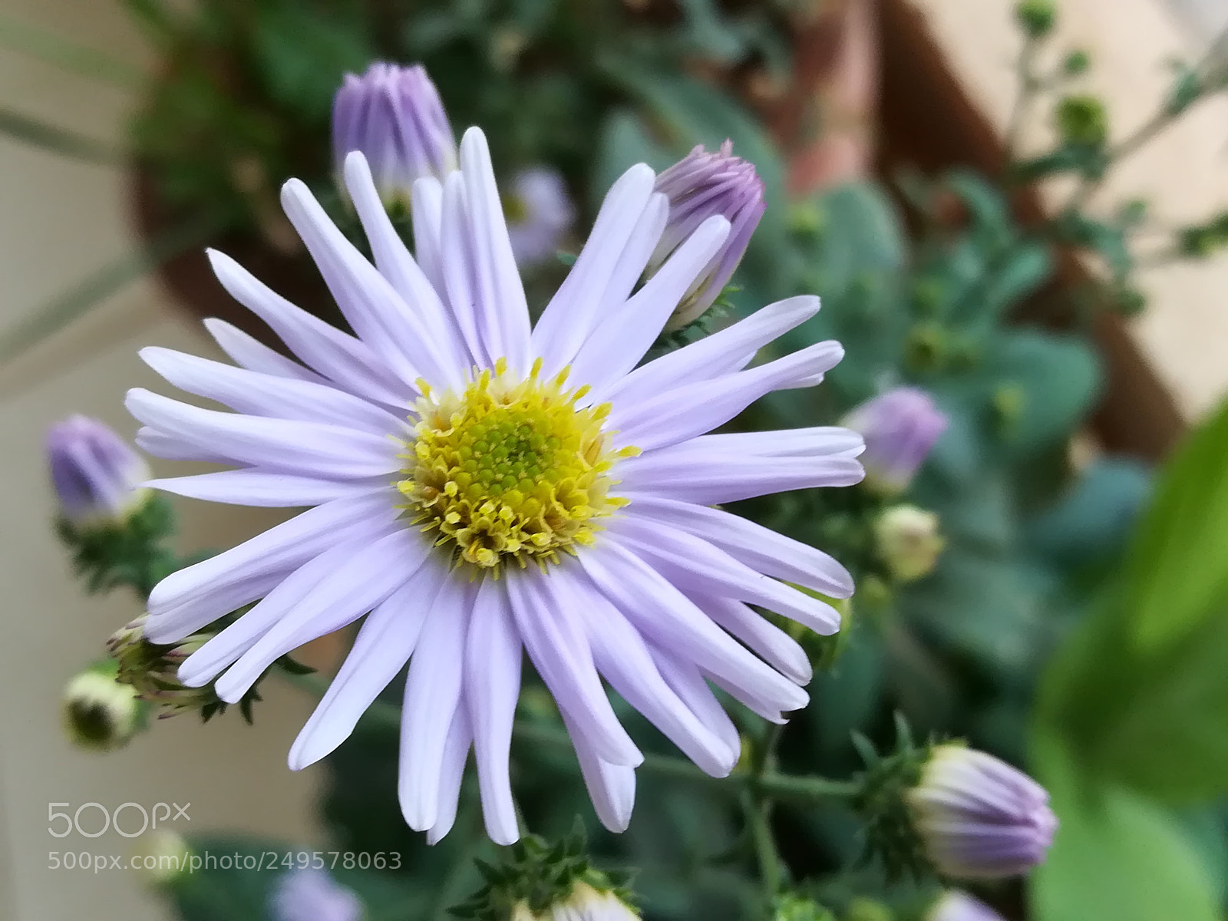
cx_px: 614
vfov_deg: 32.9
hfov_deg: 42.9
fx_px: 1561
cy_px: 460
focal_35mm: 44
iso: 100
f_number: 2.2
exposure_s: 1/50
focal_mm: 3.83
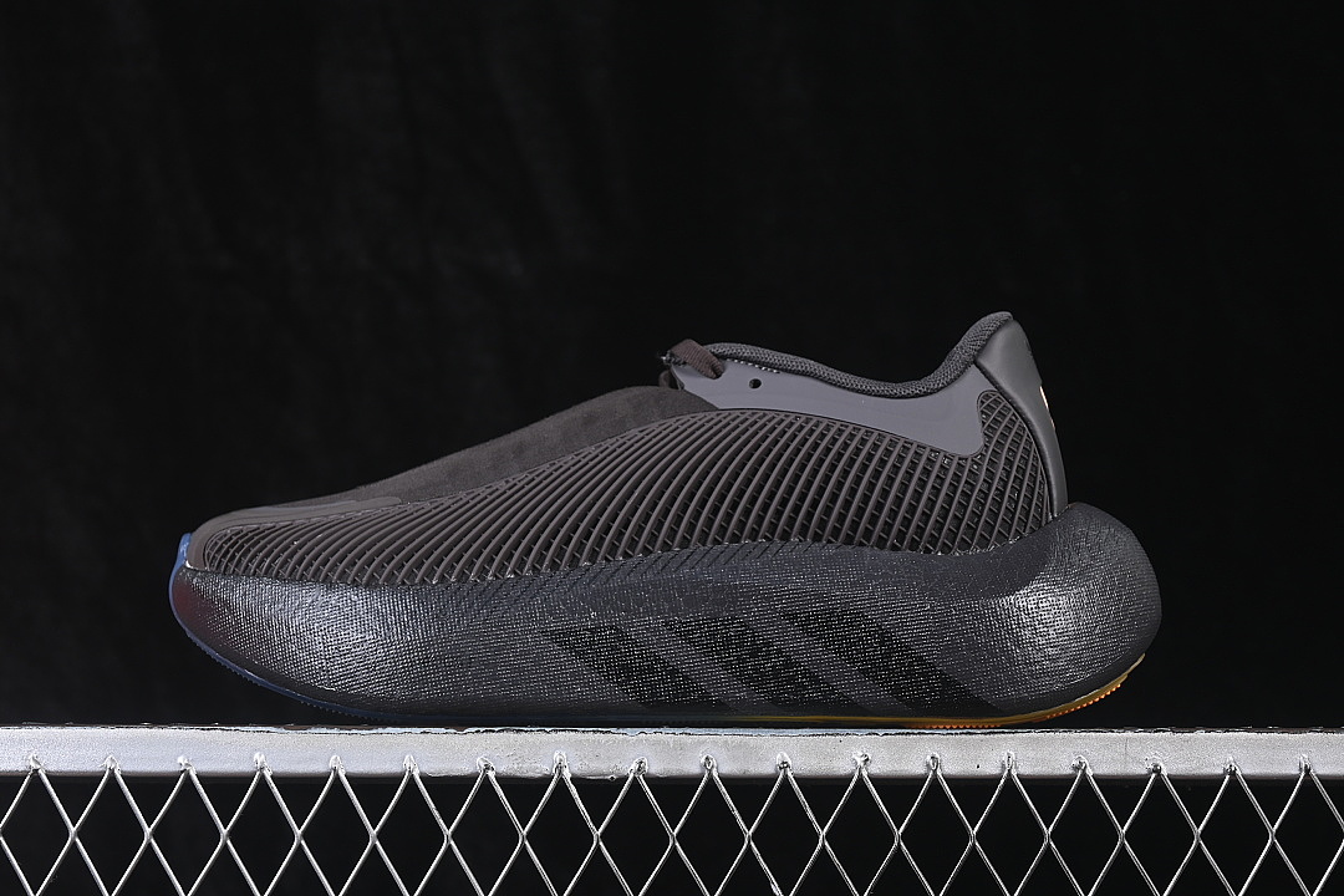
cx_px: 672
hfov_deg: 27.0
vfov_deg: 18.2
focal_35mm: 75
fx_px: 2800
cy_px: 448
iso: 160
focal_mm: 50
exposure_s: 1/60
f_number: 6.3
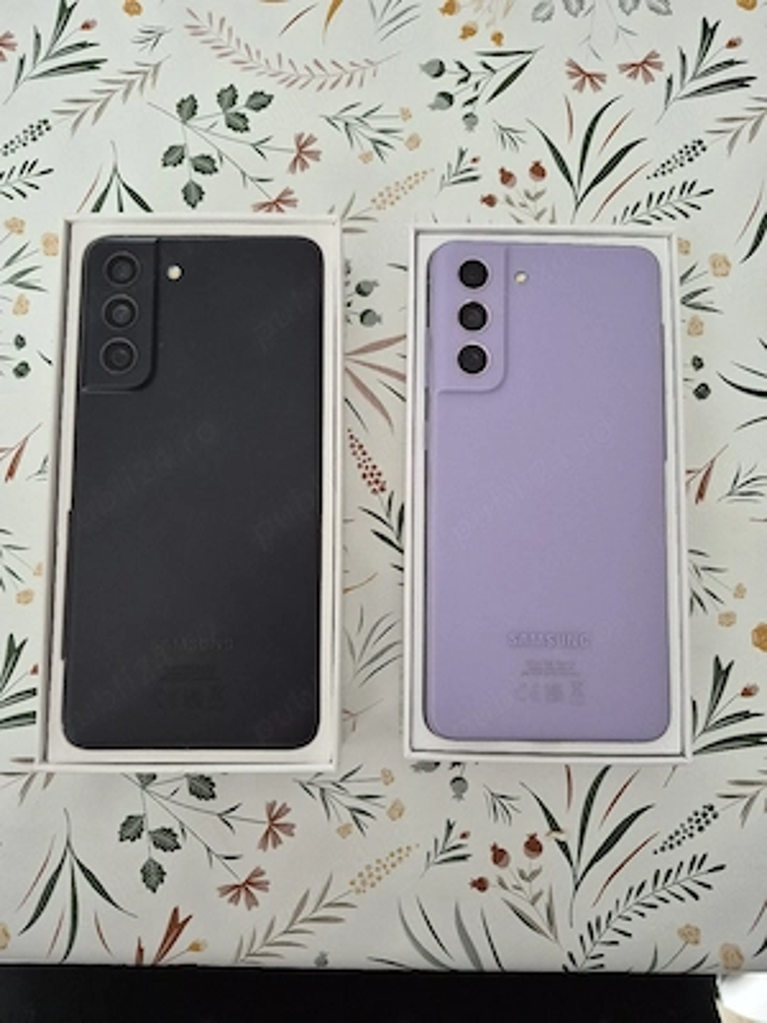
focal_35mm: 23
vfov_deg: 73.9
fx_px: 679
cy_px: 512
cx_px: 384
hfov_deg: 58.9
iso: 500
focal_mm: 5.4
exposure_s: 1/100
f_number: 1.8
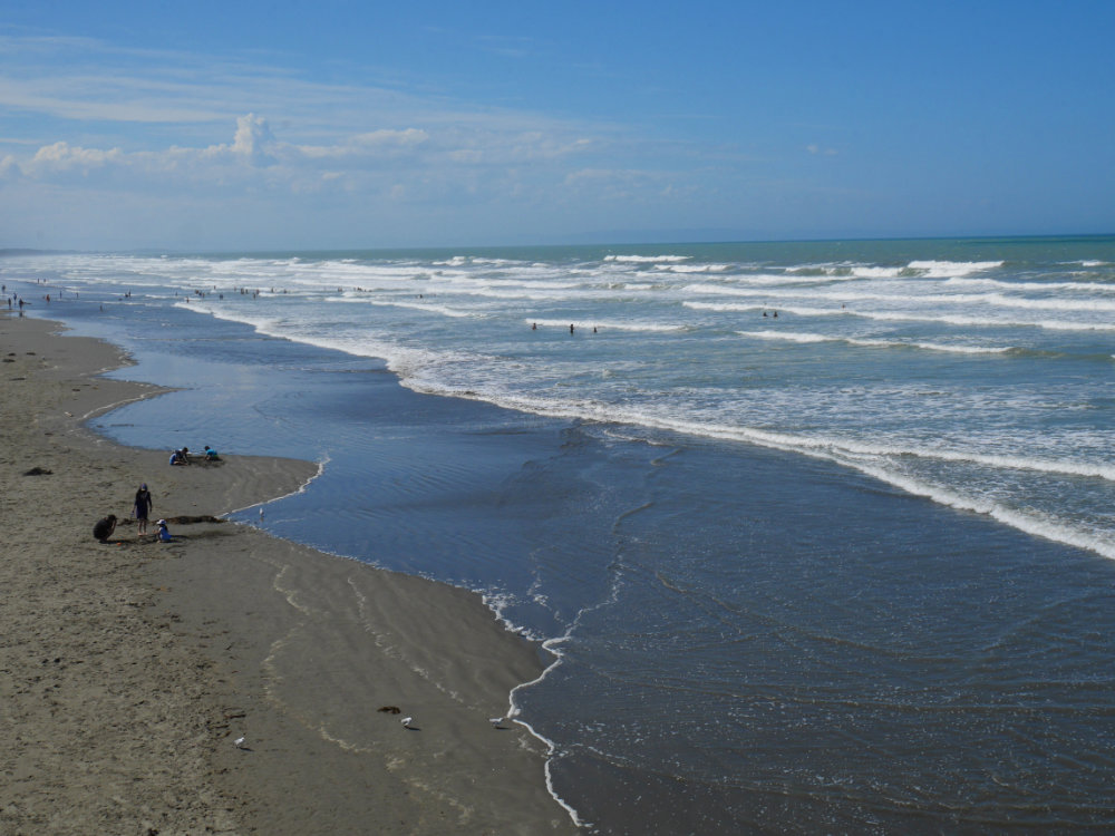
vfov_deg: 31.5
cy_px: 418
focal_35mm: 46
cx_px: 558
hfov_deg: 41.2
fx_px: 1482
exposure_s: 1/400
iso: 200
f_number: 13
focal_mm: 23
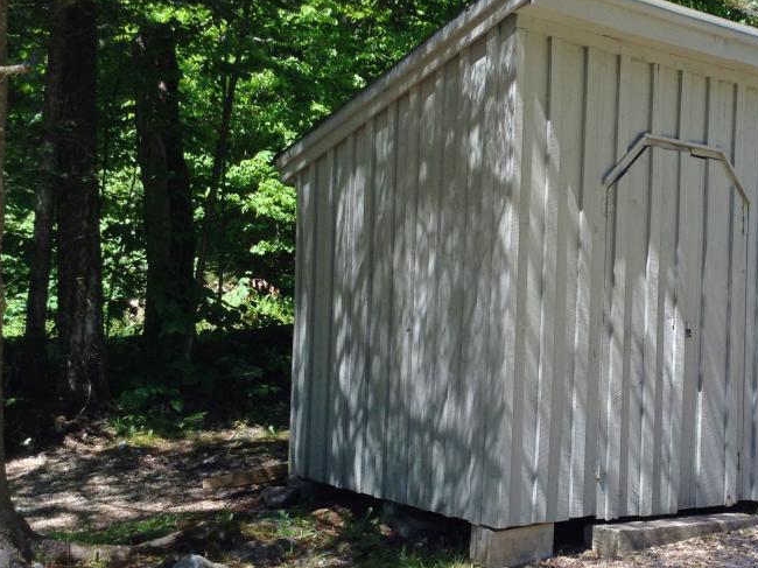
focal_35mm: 52
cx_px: 576
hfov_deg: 35.9
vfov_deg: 28.0
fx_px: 1138
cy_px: 269
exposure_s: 1/310
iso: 25
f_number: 2.4
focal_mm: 3.3
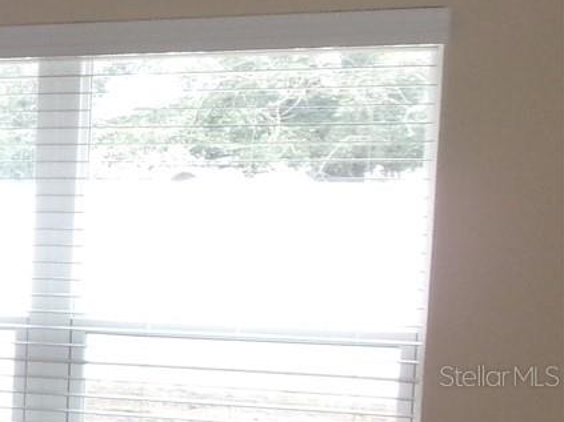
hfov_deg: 15.5
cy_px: 375
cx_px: -501
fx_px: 1727
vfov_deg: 13.8
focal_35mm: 106
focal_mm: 5.1
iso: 258
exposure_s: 1/34
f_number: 3.9
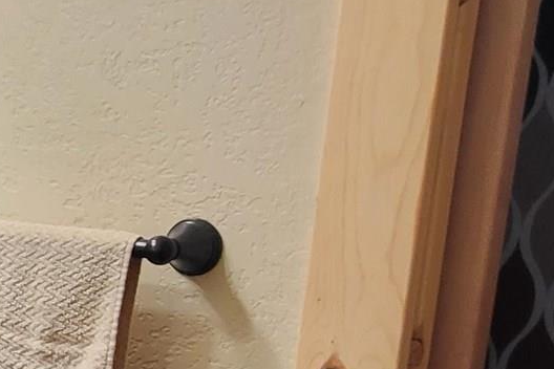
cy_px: 309
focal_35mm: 59
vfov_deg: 22.6
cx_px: -250
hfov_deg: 26.1
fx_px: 908
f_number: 2.2
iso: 125
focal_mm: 1.74
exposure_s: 1/60
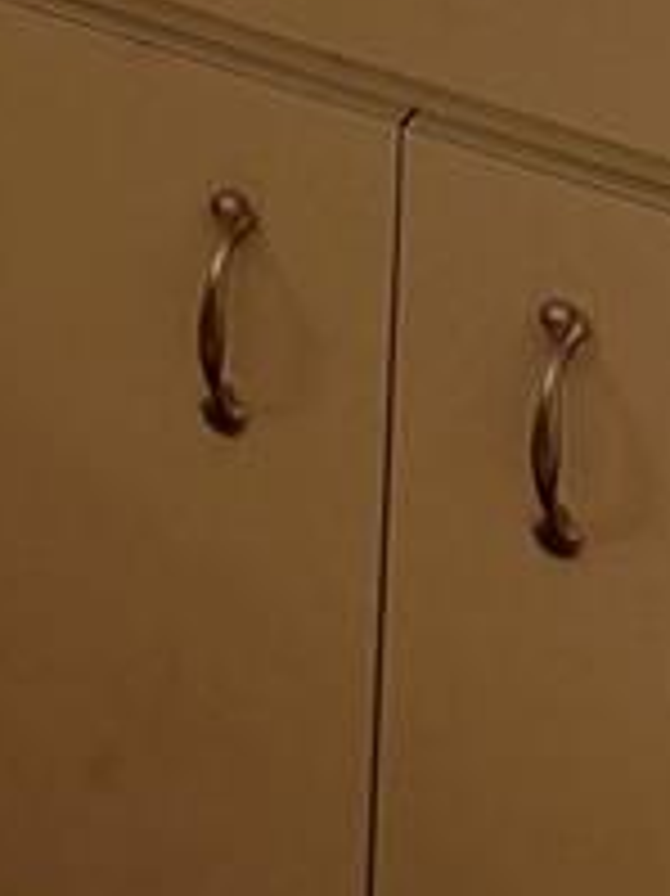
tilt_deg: -9.2
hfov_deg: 9.6
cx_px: -585
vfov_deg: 11.2
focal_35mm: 145
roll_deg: -0.2
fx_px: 3746
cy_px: -1333
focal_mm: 6.76
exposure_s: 1/120
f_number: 1.78
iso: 200
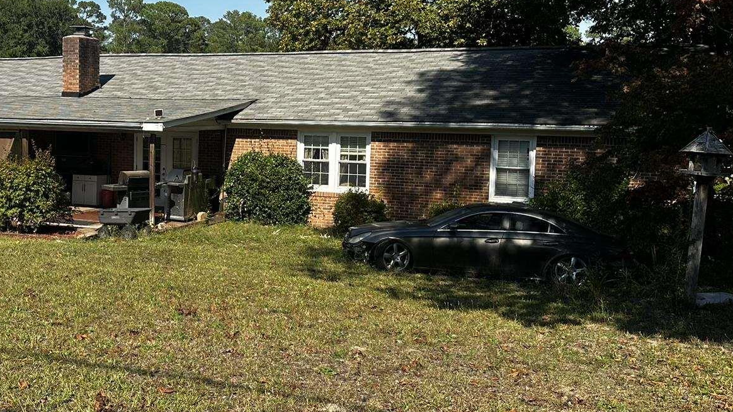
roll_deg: -0.6
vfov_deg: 25.9
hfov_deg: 43.5
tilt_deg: -4.8
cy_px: 175
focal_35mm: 46
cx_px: 208
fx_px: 894
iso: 80
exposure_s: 1/3472
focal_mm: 6.86
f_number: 1.78
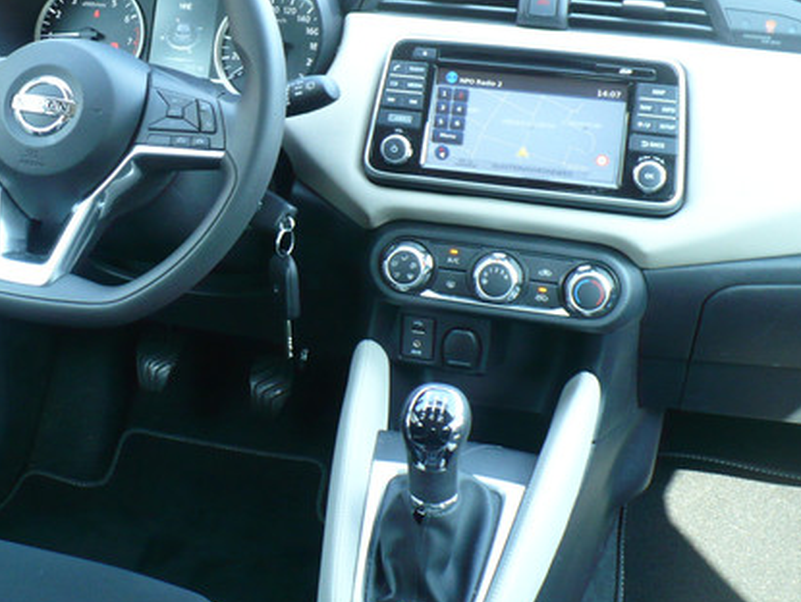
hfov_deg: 33.1
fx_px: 1320
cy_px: 289
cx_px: 195
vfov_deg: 25.7
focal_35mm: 57
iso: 160
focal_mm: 6.1
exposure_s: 1/30
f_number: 2.8
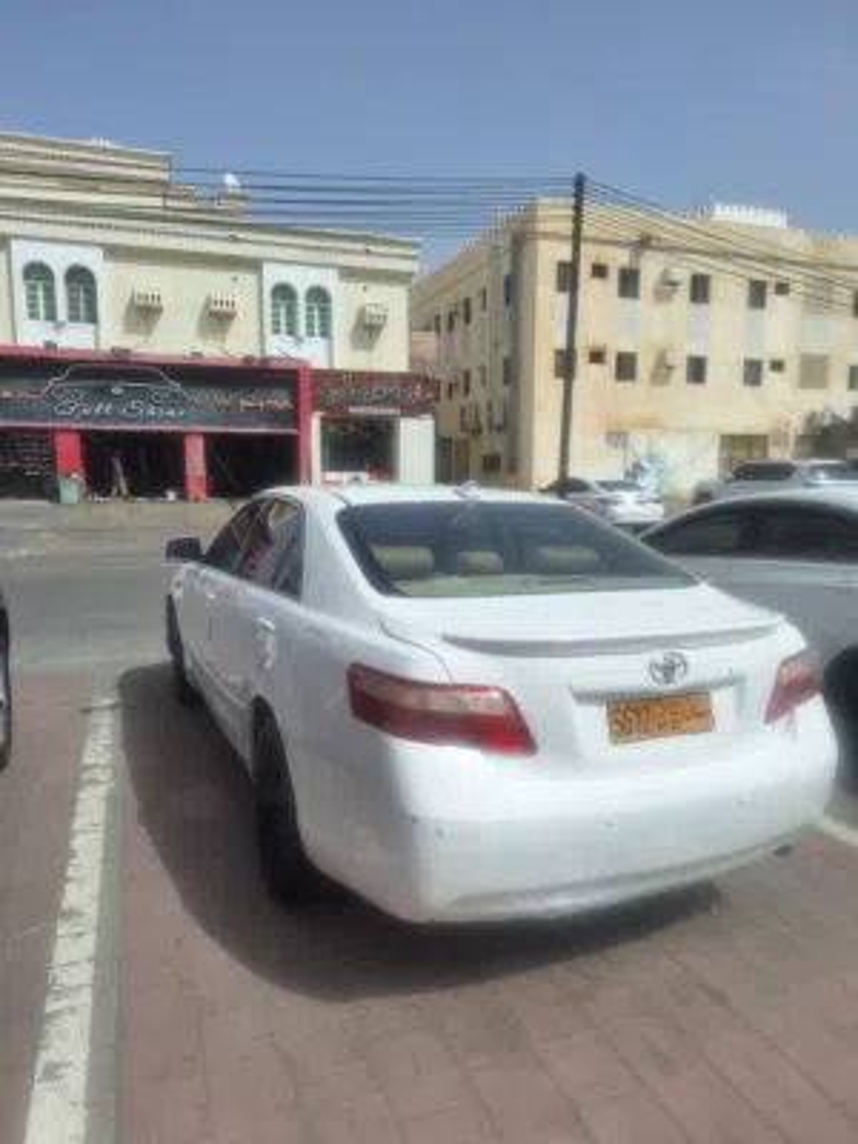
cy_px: 572
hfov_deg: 58.9
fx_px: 760
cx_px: 429
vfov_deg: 73.9
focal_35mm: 23
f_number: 1.8
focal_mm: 5.54
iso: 40
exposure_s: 1/5025
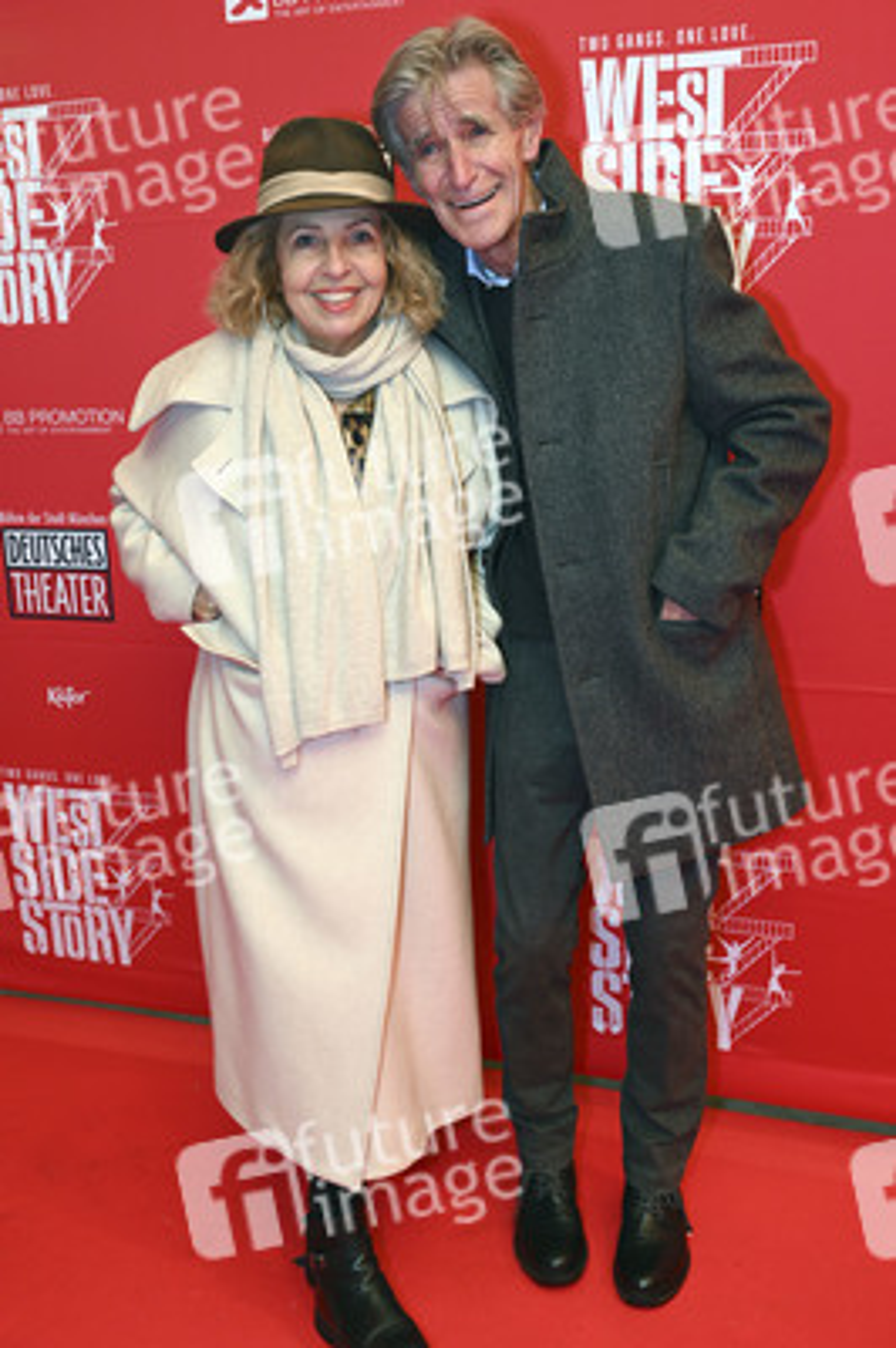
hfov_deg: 32.6
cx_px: 448
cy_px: 674
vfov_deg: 47.4
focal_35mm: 41
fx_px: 1533
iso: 1250
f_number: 2.8
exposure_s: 1/125
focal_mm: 41
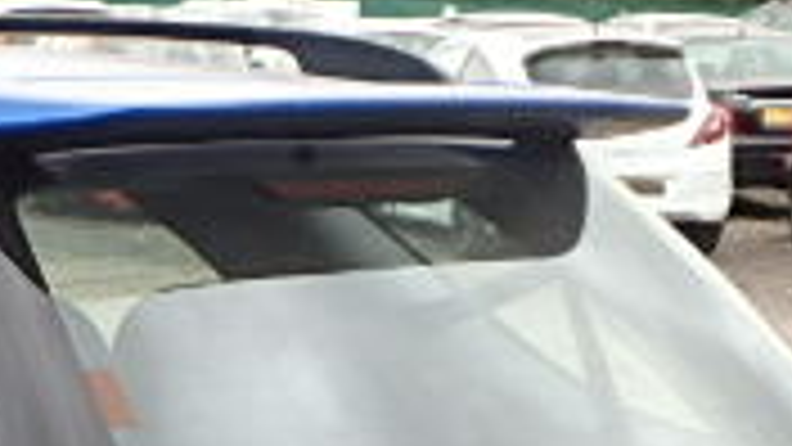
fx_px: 2415
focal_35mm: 115
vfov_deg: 9.9
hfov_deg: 17.7
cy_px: 829
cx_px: -180
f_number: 4.6
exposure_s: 1/60
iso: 160
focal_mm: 5.2
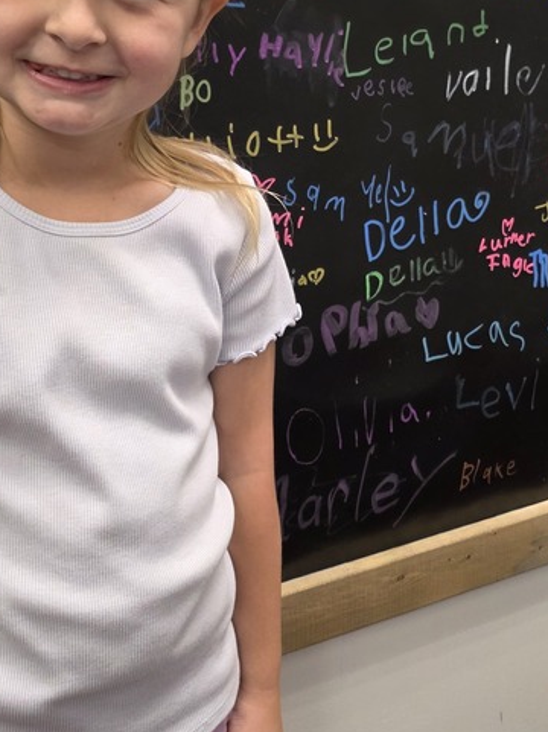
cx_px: 295
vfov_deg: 38.4
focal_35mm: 49
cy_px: 230
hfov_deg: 29.6
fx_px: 1036
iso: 320
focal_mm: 6.3
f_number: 1.7
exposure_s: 1/120
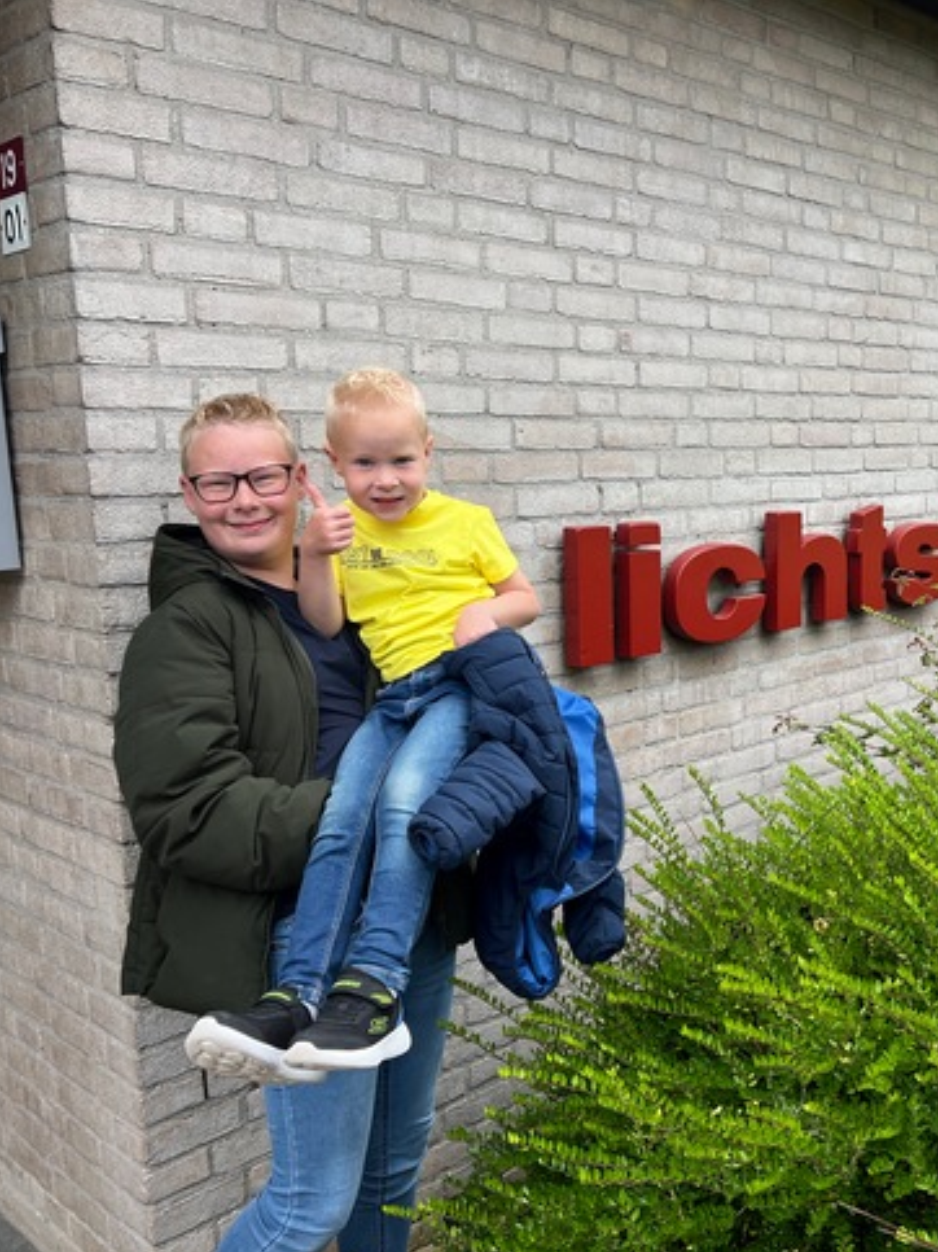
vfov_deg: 52.6
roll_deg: +2.0
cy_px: 630
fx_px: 1265
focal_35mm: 35
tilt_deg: -8.1
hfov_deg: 39.3
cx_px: 731
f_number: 1.5
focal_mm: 5.7
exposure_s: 1/372
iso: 50
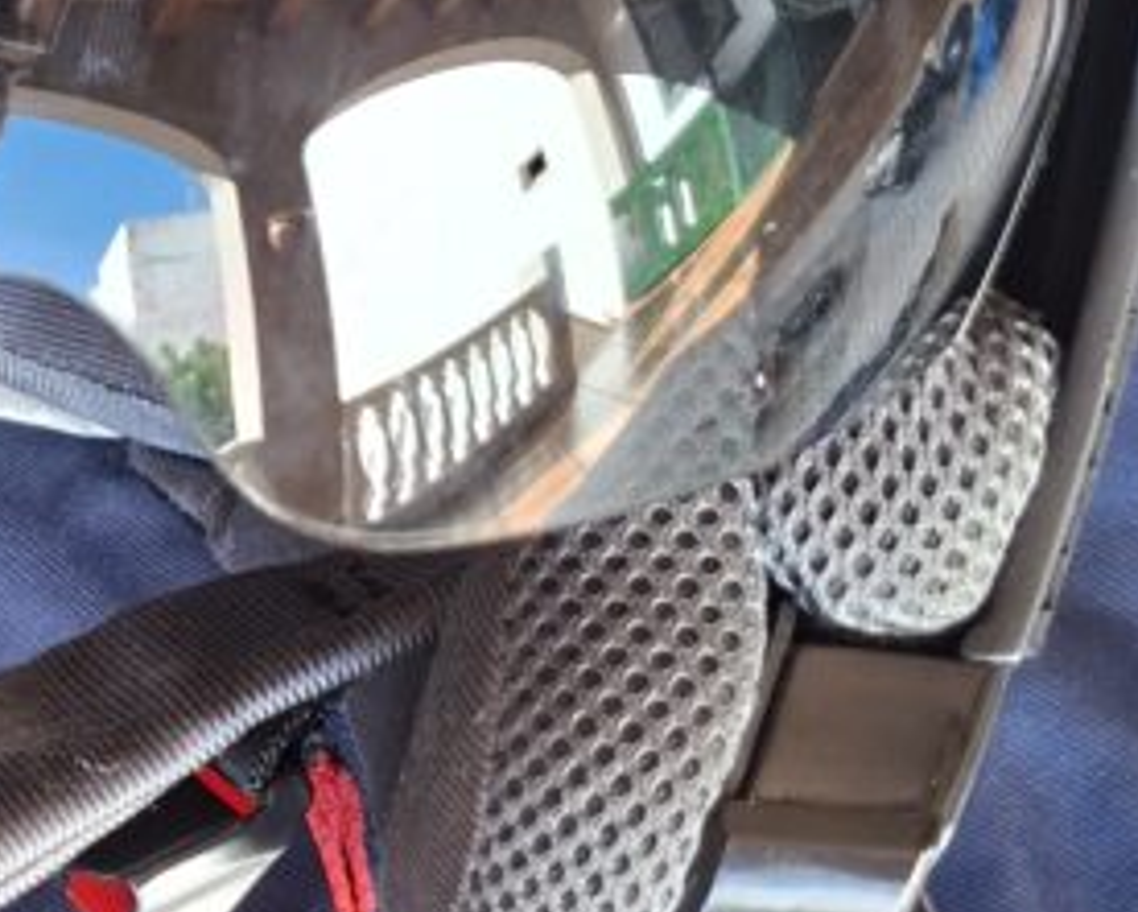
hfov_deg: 26.9
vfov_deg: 23.5
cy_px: 433
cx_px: -95
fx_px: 2190
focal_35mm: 65
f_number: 1.8
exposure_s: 1/120
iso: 64
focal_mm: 5.54
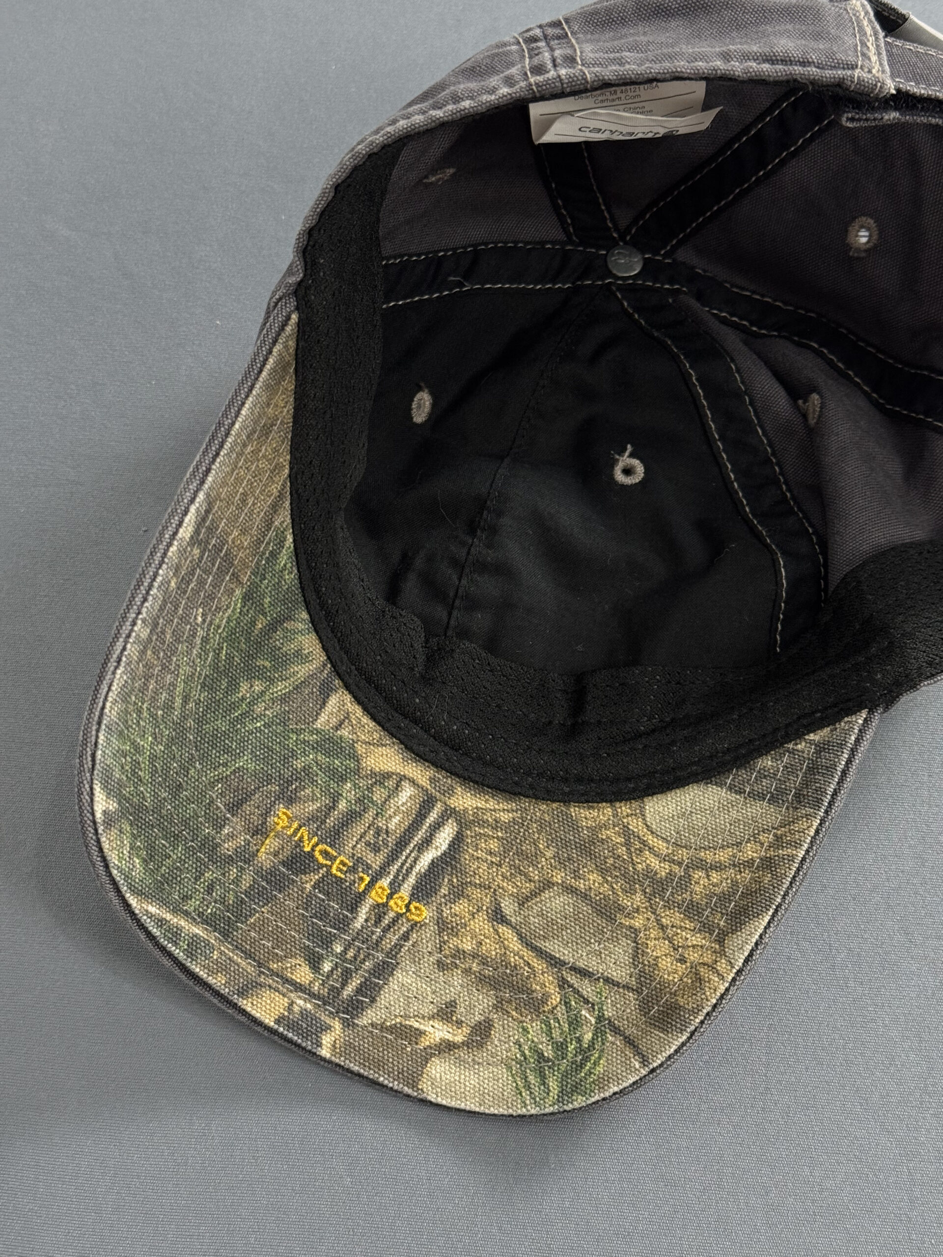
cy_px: 628
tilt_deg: -65.5
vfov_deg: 39.7
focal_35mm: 48
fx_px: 1743
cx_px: 472
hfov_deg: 30.3
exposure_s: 1/60
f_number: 1.78
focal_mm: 6.76
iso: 250
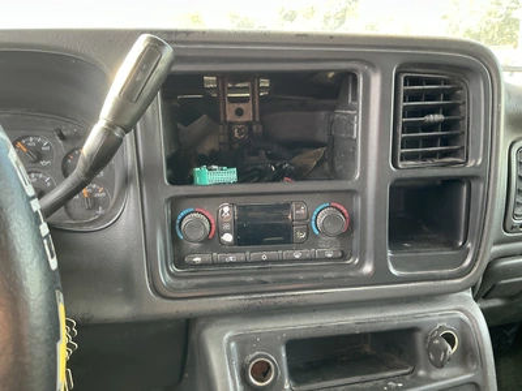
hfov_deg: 63.4
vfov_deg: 49.7
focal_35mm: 28
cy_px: 196
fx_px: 422
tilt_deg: -17.3
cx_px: 261
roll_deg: +2.5
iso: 100
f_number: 1.8
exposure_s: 1/60
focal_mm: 3
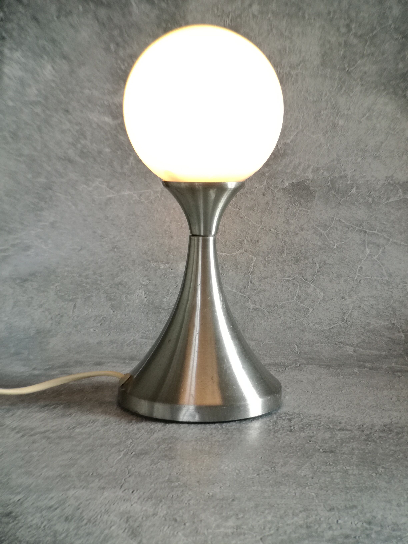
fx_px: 471
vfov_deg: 60.0
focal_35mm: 30
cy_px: 272
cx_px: 204
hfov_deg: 46.8
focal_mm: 3.79
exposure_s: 1/50
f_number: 2
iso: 64
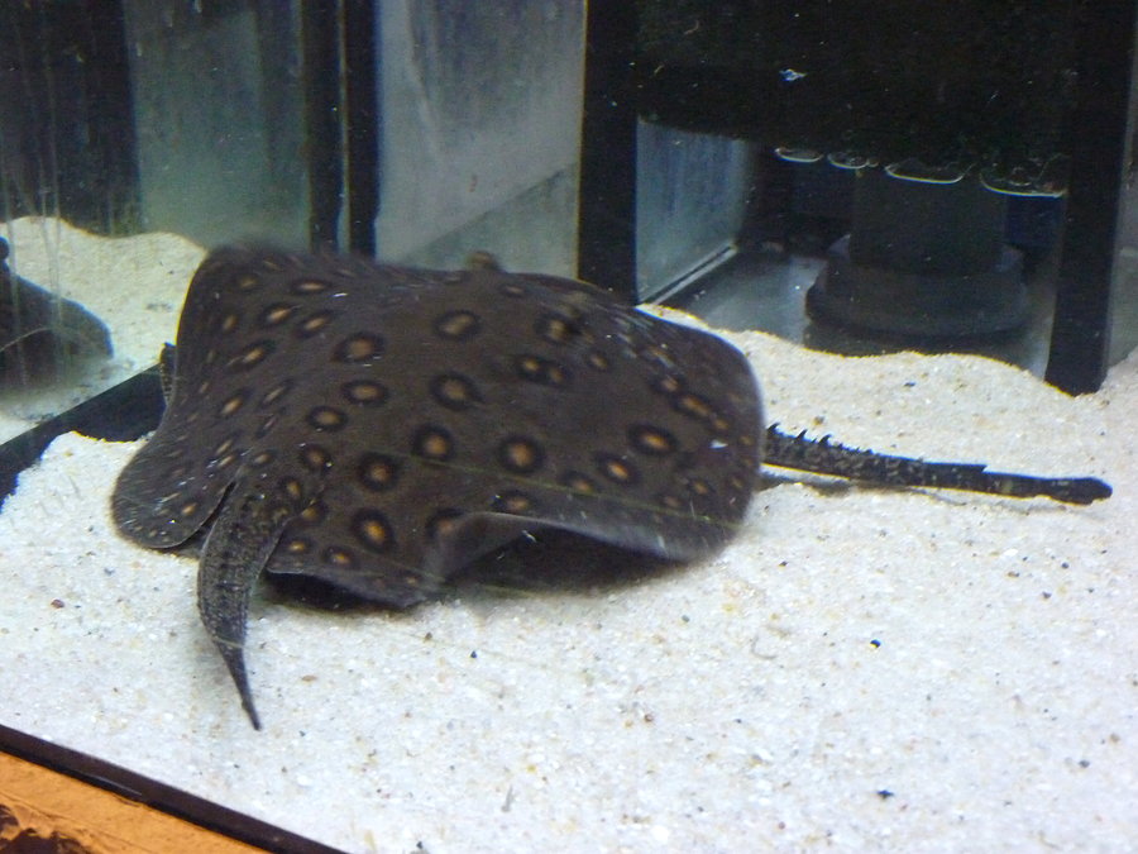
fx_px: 2367
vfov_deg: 20.4
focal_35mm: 72
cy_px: 427
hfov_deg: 27.0
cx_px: 569
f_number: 3.4
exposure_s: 1/20
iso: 800
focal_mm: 12.8
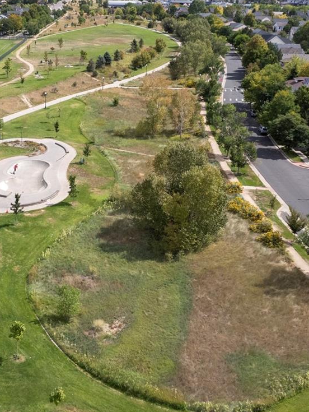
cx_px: 65
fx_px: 547
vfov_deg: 41.1
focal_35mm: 46
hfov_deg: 30.8
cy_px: 173
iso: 110
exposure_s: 1/2500
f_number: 2.8
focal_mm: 8.38
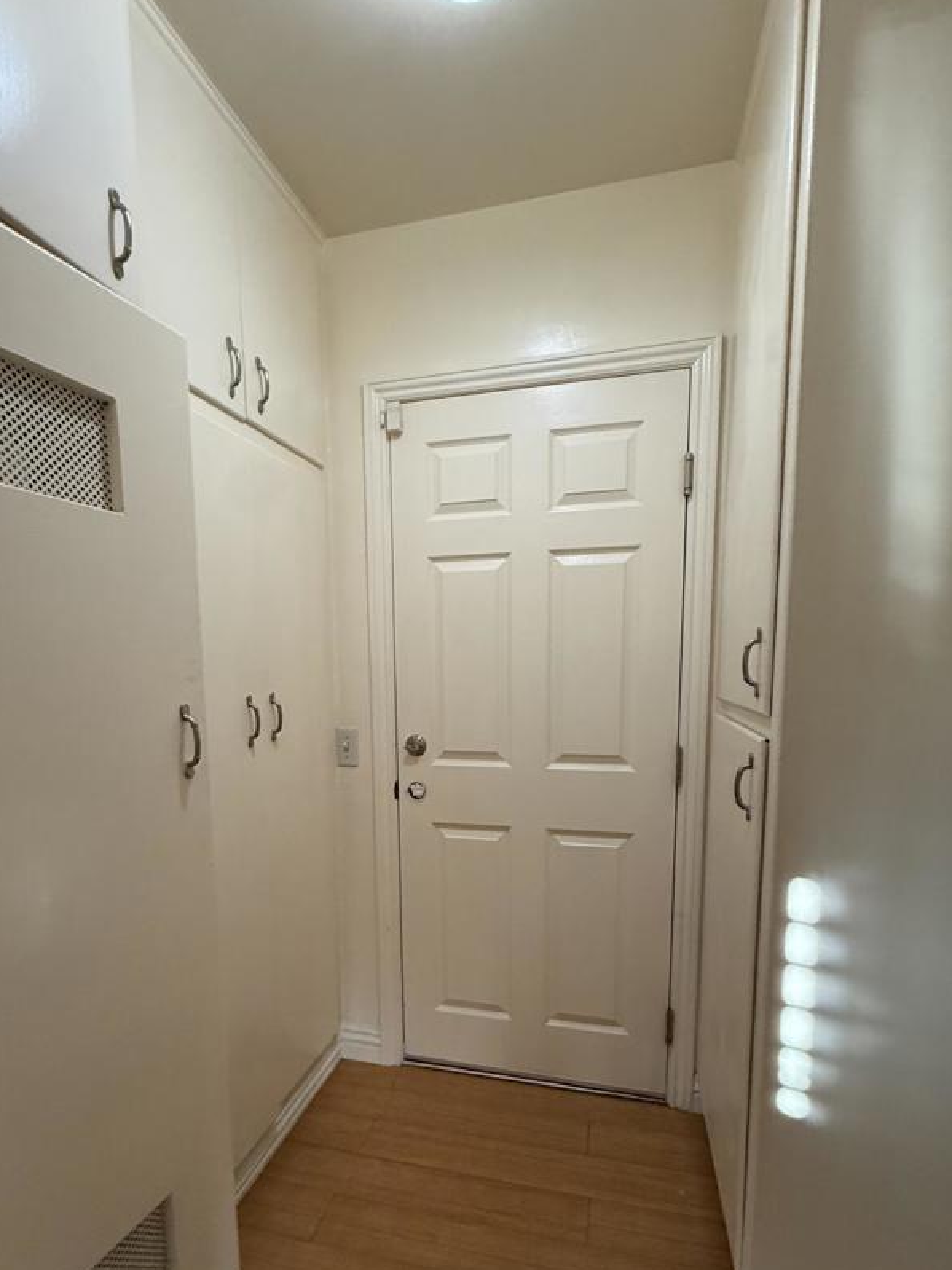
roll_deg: -0.2
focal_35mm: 18
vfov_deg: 86.8
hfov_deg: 71.5
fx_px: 660
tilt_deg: -9.0
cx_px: 448
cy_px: 755
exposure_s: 1/120
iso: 500
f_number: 2.2
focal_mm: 2.22
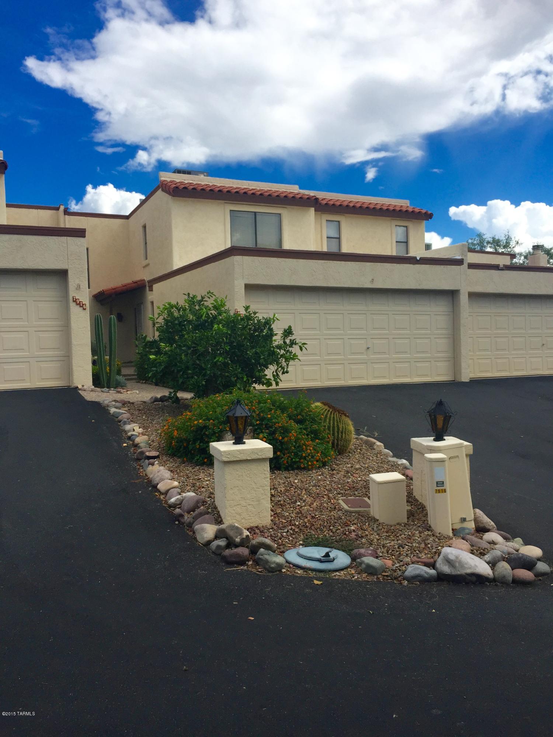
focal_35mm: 29
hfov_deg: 48.2
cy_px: 368
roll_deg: +0.8
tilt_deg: -3.5
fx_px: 618
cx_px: 276
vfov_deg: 61.7
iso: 32
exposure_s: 1/2475
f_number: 2.2
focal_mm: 4.15
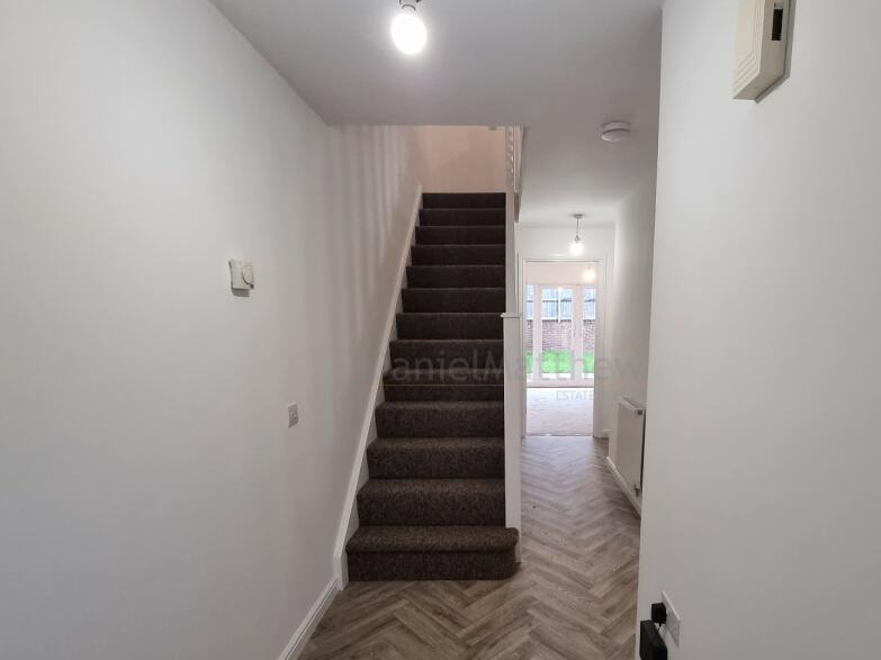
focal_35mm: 17
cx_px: 504
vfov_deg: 74.3
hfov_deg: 90.4
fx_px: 433
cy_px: 374
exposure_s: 1/60
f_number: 2.2
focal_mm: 2.2
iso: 320
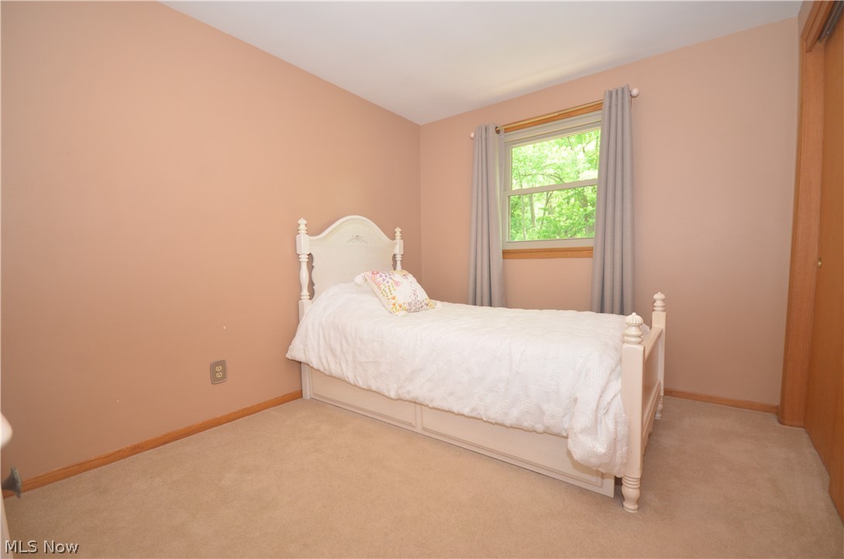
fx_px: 351
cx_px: 422
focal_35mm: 15
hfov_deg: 100.5
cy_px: 280
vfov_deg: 77.1
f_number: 4
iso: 800
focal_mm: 10
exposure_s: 1/60
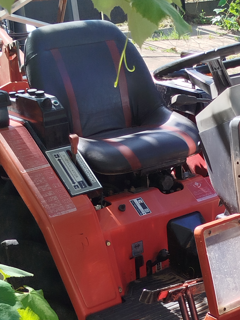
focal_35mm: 83
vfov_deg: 23.4
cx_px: 209
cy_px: 216
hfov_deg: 17.6
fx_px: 767
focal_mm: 5.31
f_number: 1.7
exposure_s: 1/307
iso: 50
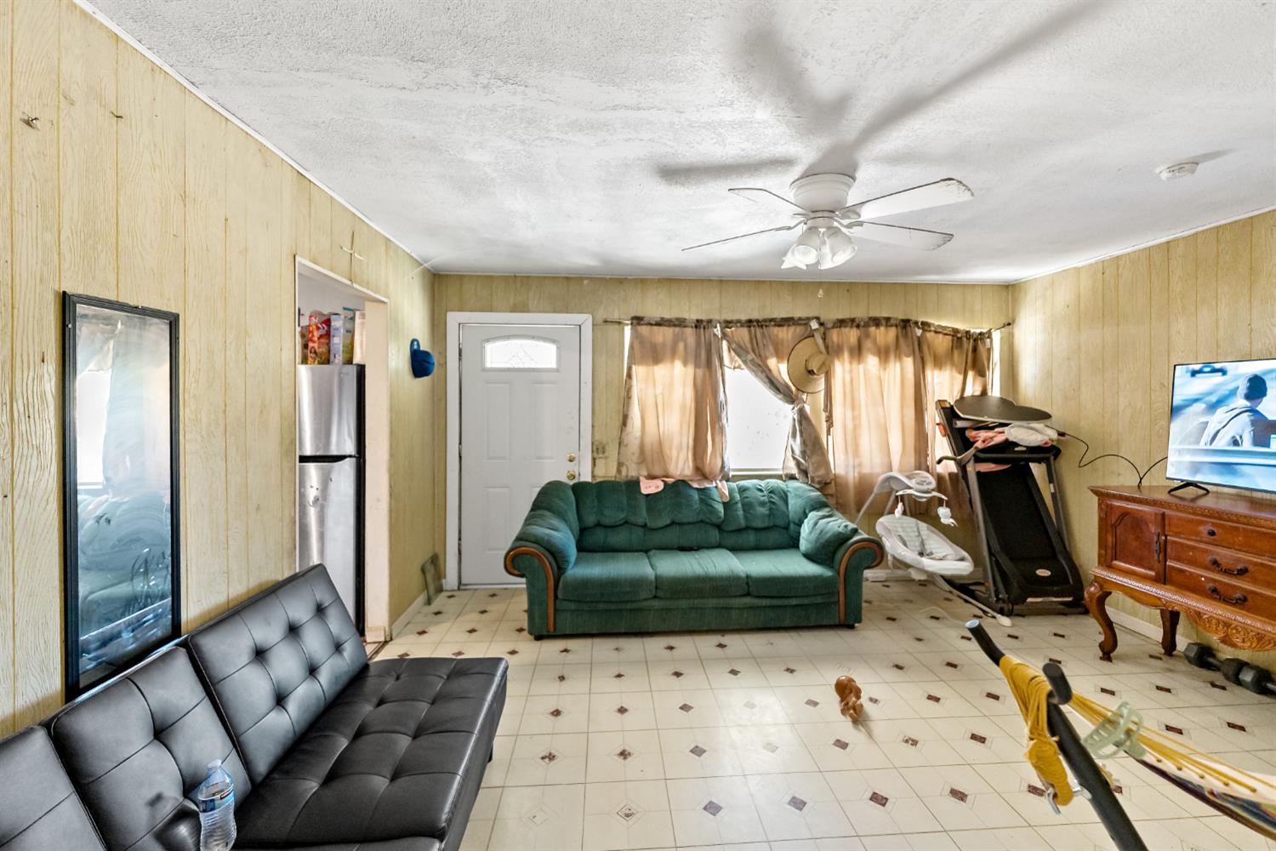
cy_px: 426
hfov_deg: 104.3
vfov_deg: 81.2
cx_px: 638
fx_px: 496
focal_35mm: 14
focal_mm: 14
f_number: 2.8
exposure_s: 1/160
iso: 2000
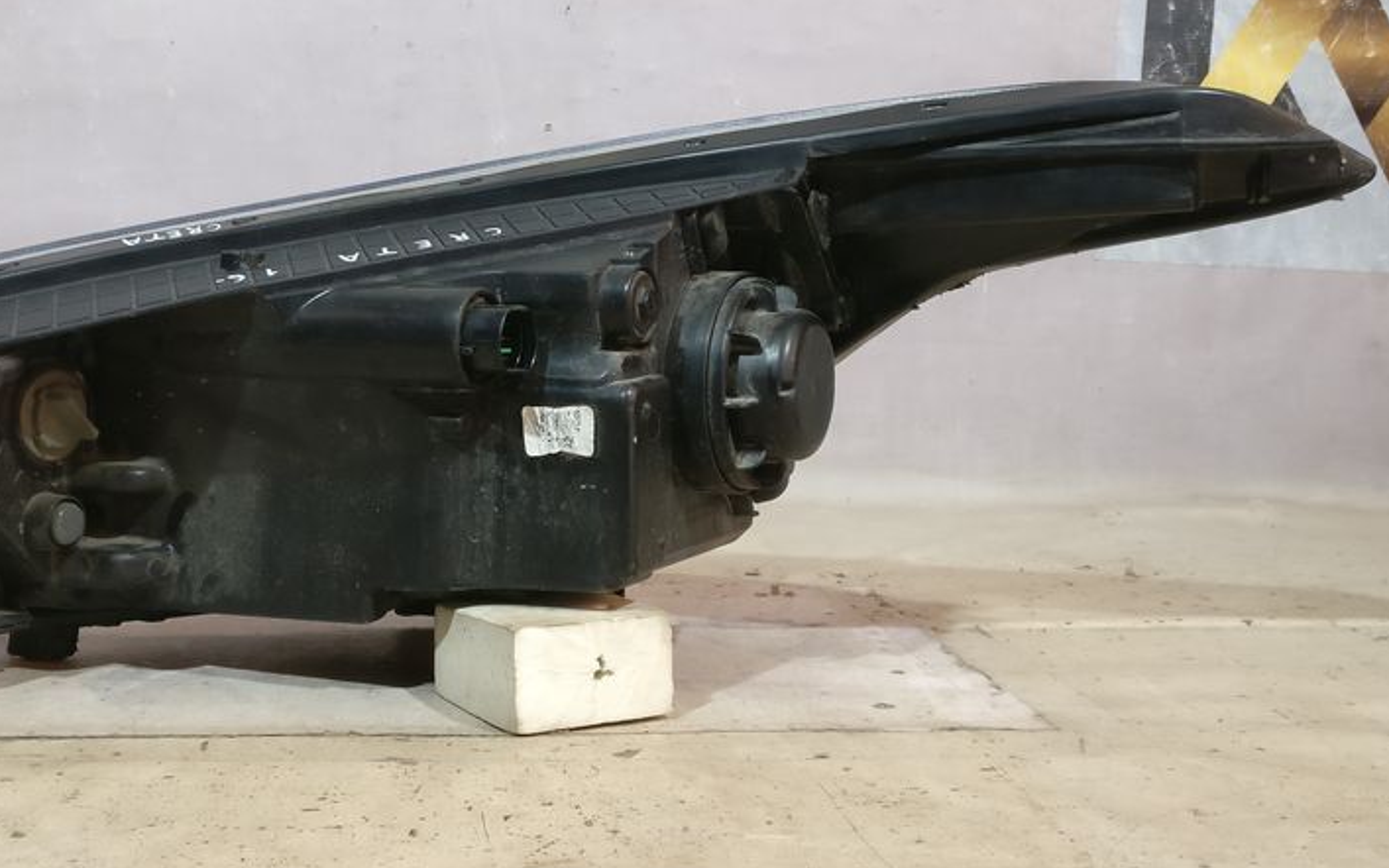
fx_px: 1590
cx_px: 499
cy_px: 338
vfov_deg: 30.4
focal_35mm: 42
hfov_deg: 46.7
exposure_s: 1/25
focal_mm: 4.26
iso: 400
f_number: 2
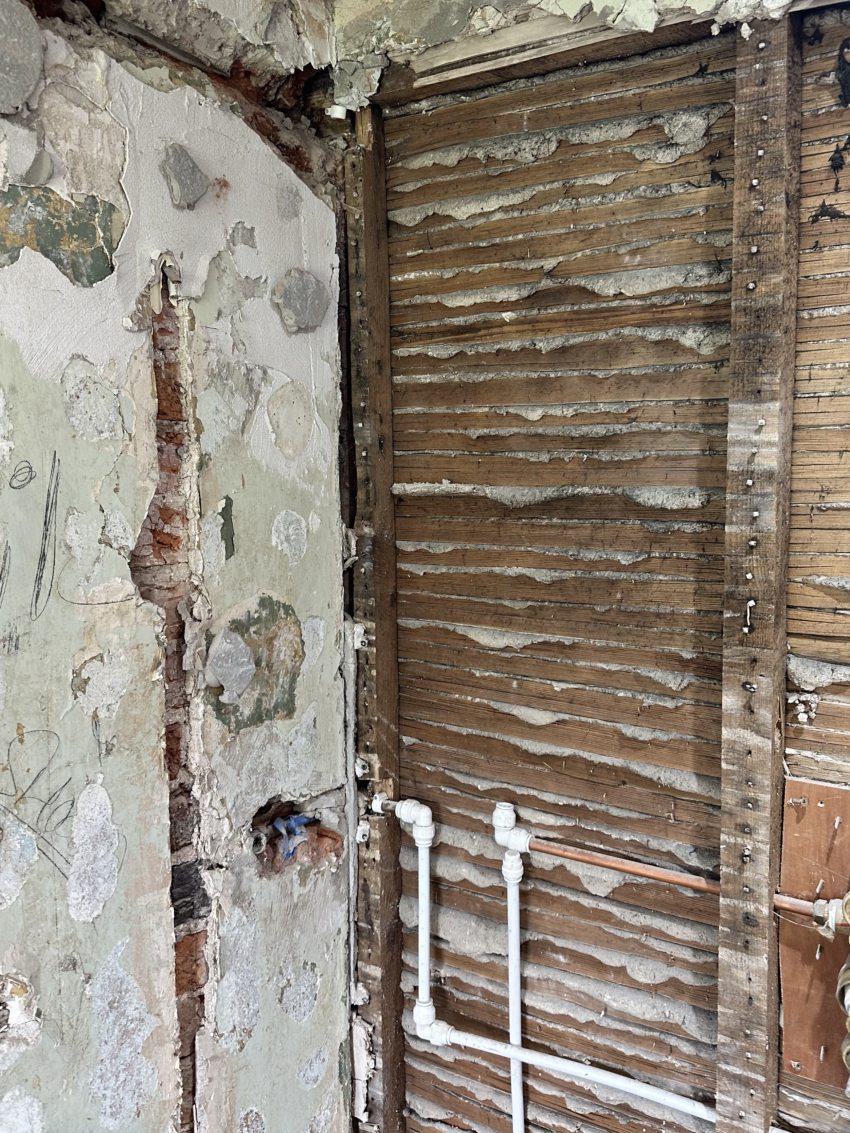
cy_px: 531
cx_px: 425
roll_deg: -0.7
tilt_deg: -3.7
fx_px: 949
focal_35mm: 29
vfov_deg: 61.6
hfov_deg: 48.2
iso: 160
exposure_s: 1/50
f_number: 1.78
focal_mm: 6.86
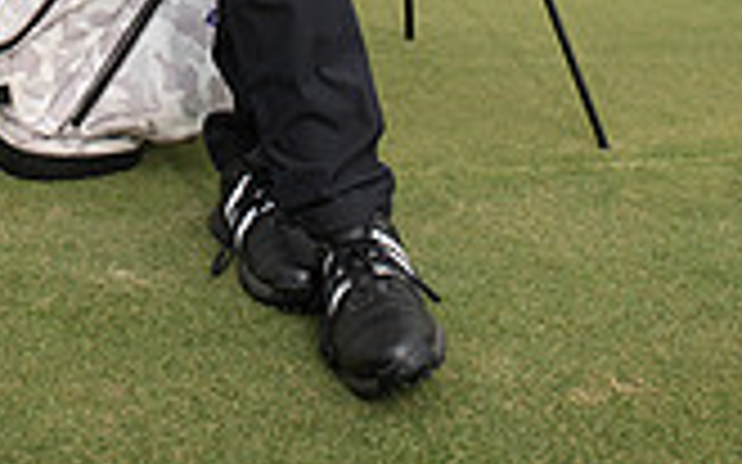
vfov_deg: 11.6
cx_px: 184
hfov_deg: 20.6
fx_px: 2022
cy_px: -509
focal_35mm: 100
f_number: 6.3
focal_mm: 36
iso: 80
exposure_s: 1/320
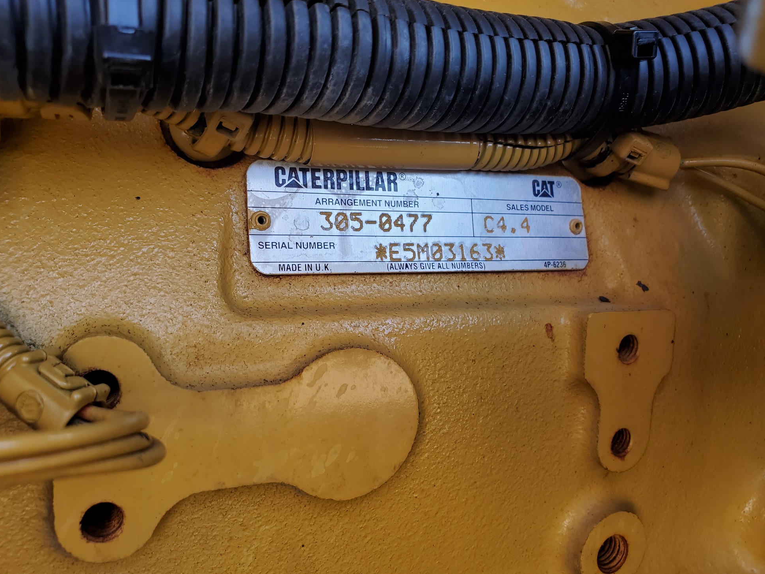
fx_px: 597
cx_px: 388
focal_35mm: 27
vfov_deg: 51.4
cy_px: 284
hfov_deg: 65.3
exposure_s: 1/111
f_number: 2.4
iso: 50
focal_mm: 4.3
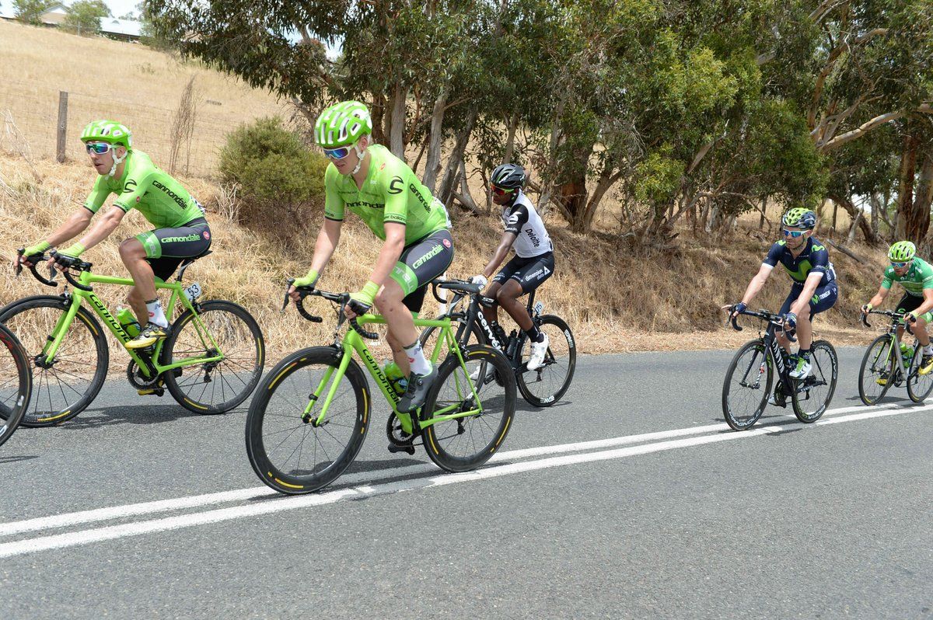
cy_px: 310
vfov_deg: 35.0
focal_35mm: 38
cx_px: 466
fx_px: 984
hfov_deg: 50.7
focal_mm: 38
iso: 400
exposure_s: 1/1000
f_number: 6.3
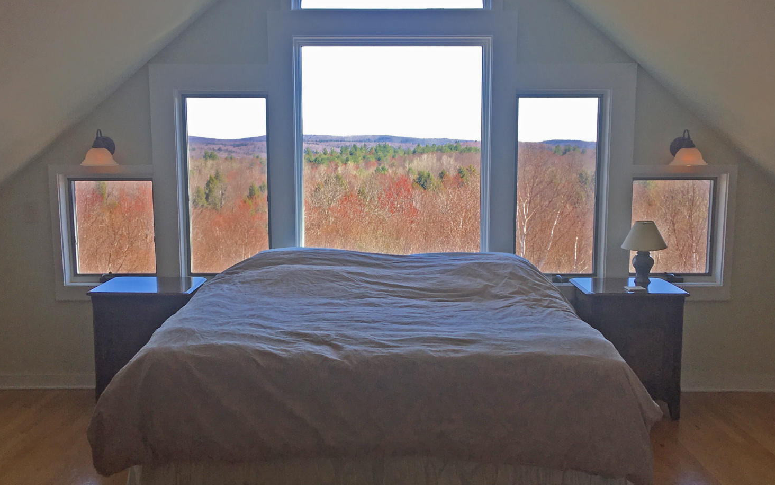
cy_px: 294
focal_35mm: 42
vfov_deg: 30.4
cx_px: 384
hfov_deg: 47.2
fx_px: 887
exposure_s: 1/154
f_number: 2.2
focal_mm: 4.15
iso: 25
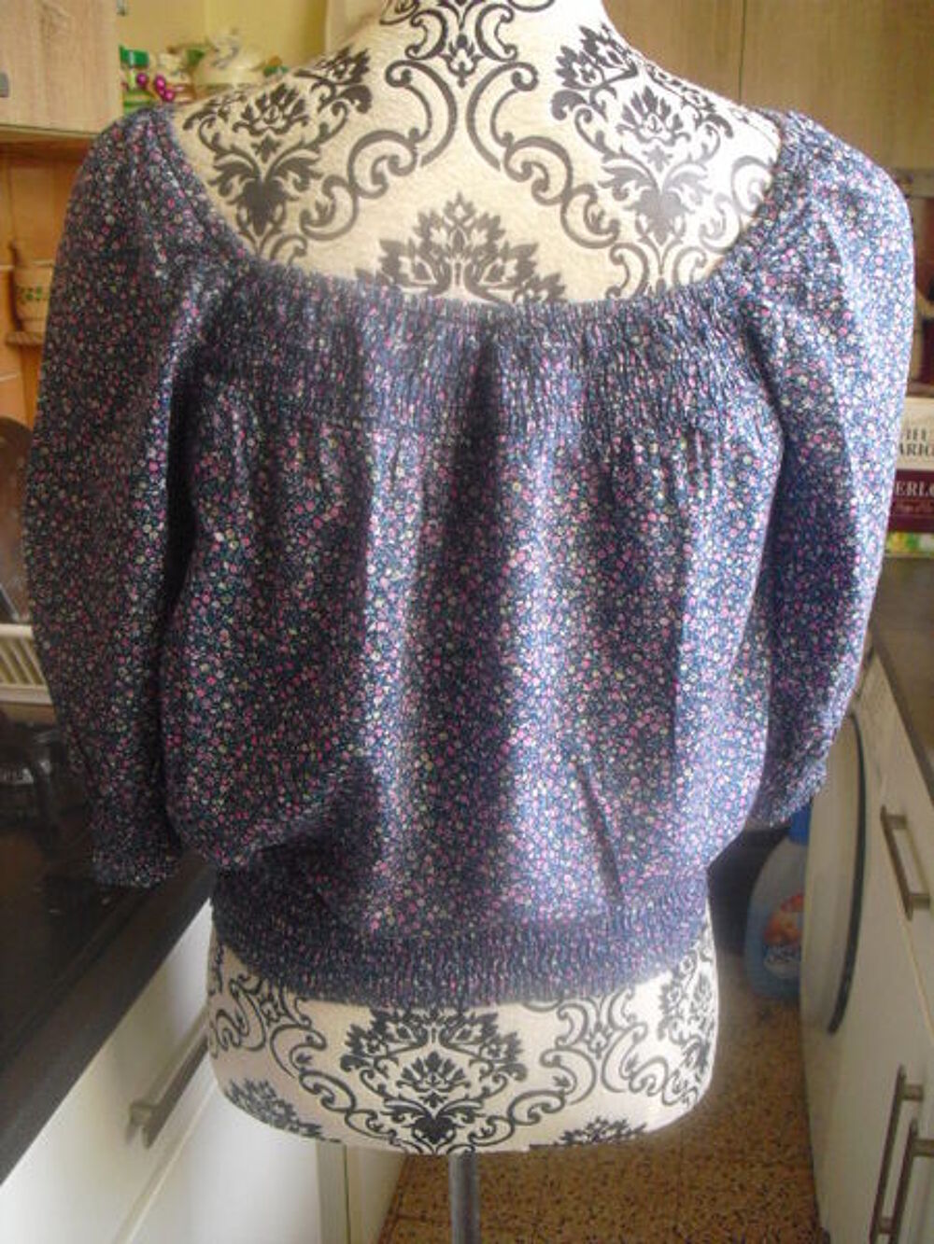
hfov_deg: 39.7
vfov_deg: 51.4
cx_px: 467
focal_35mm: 36
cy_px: 622
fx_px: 1295
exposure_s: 1/80
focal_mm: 6.3
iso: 400
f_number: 3.1
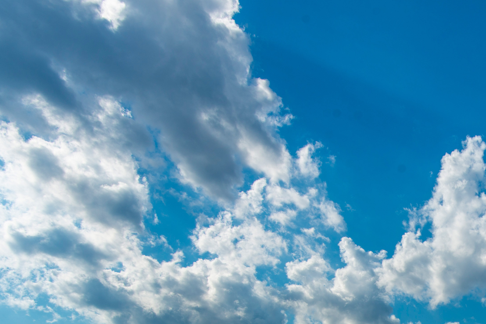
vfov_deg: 26.8
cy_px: 423
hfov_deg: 37.2
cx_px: 559
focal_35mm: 42
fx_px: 567
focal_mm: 16
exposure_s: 1/320
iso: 100
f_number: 9
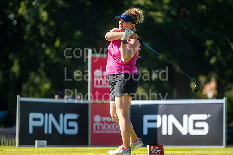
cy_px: 78
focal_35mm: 300
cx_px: 116
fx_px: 1942
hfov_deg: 6.9
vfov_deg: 4.6
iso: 250
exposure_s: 1/1250
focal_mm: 300
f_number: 4
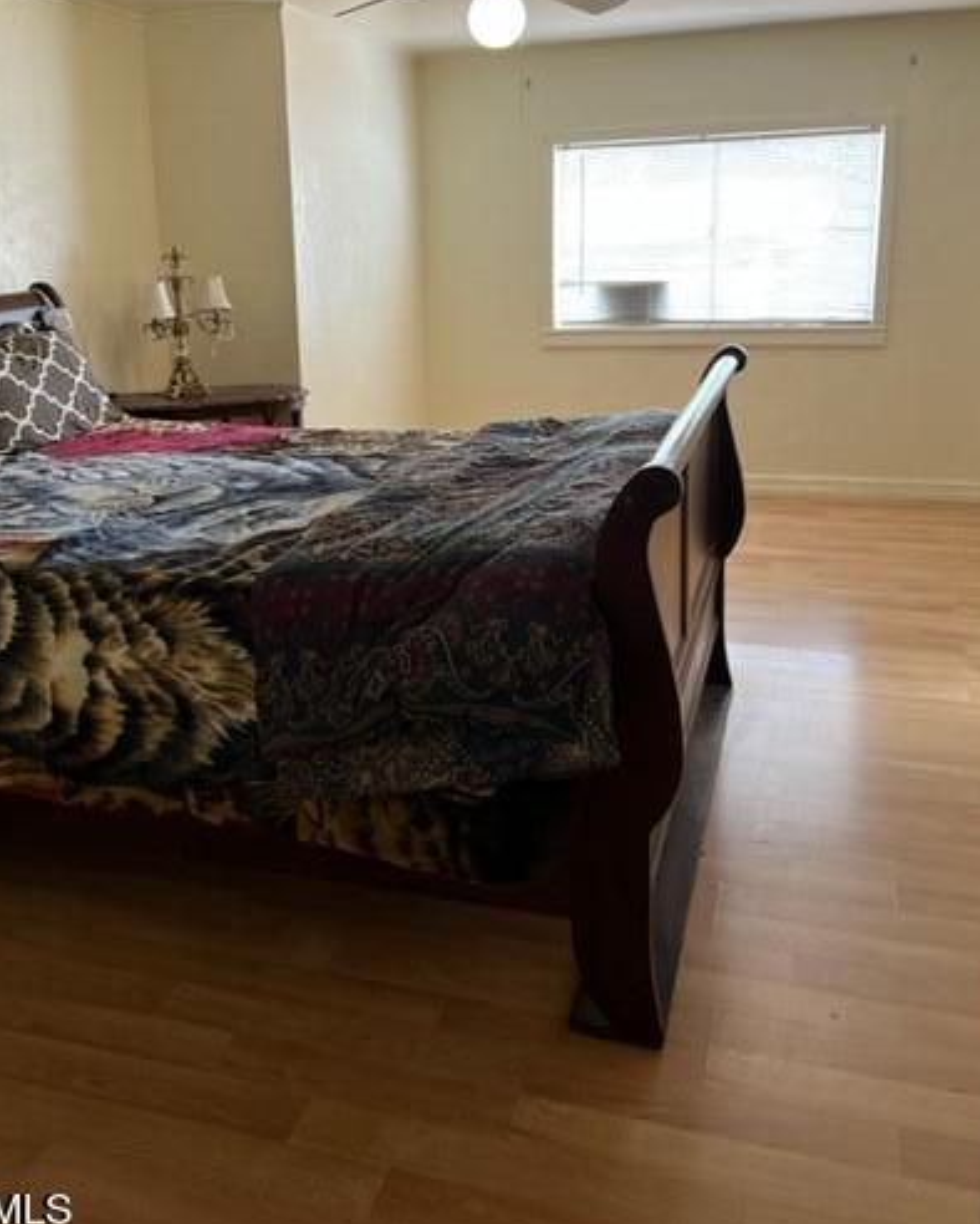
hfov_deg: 44.4
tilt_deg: -13.0
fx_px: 1196
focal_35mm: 33
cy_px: 483
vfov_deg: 53.8
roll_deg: +1.2
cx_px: 410
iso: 80
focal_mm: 5.7
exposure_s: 1/60
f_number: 1.5
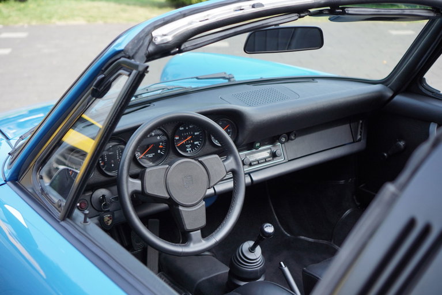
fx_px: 645
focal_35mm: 52
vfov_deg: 25.8
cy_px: 148
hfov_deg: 37.8
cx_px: 221
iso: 320
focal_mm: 35
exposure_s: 1/1000
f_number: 2.8
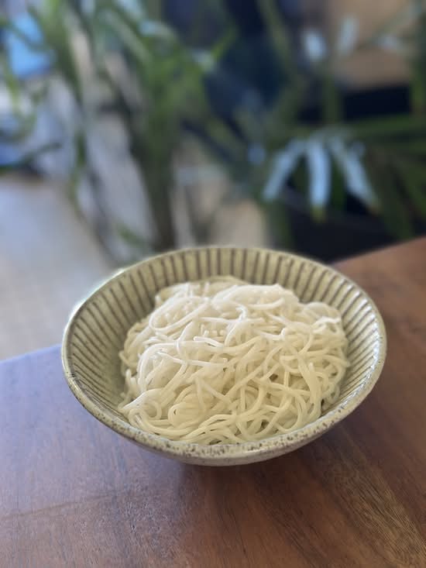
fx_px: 787
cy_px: 284
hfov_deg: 30.3
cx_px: 213
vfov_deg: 39.7
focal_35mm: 48
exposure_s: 1/60
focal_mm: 6.86
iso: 250
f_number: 1.78
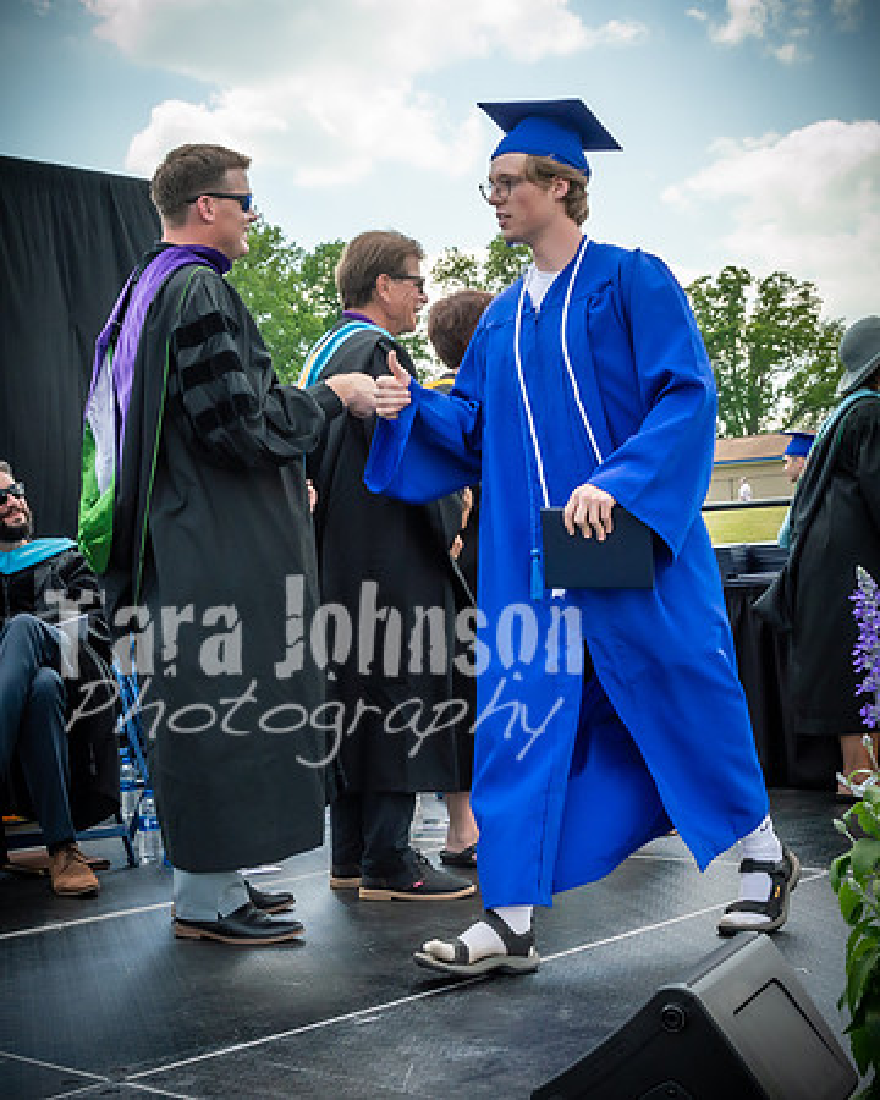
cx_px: 302
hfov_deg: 27.0
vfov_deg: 33.6
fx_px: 1822
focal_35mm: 56
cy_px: 560
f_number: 7.1
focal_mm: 19
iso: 200
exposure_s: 1/320
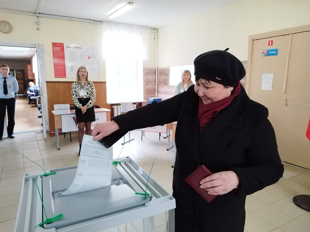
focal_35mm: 26
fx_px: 233
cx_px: 155
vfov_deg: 53.1
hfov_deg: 67.3
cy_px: 116
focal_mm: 6.24
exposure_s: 1/100
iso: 1393
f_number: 1.8
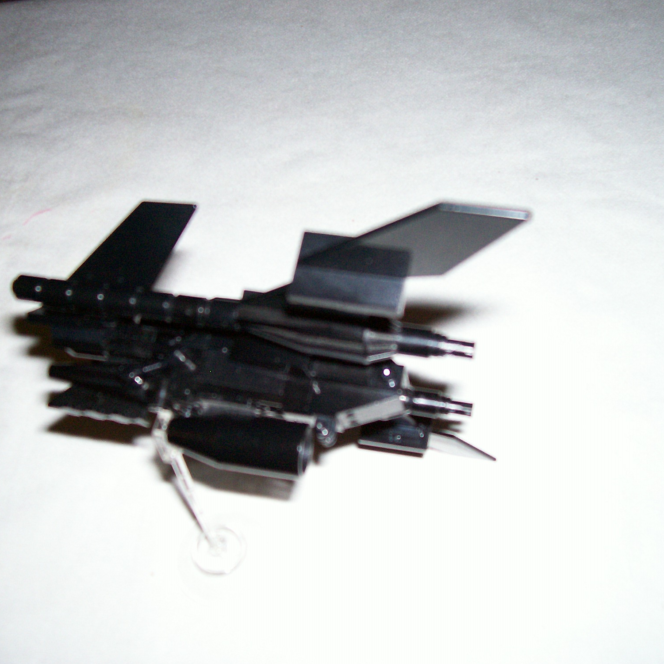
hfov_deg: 40.9
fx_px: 890
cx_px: 321
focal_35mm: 41
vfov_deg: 40.9
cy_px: 330
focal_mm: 5.6
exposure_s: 1/112
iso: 140
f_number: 2.7
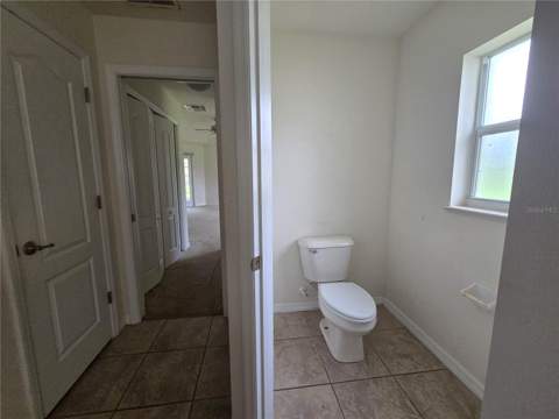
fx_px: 210
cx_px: 280
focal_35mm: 13
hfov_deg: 106.2
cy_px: 210
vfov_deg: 89.9
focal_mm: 2.2
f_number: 2.2
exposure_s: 1/359
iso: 320
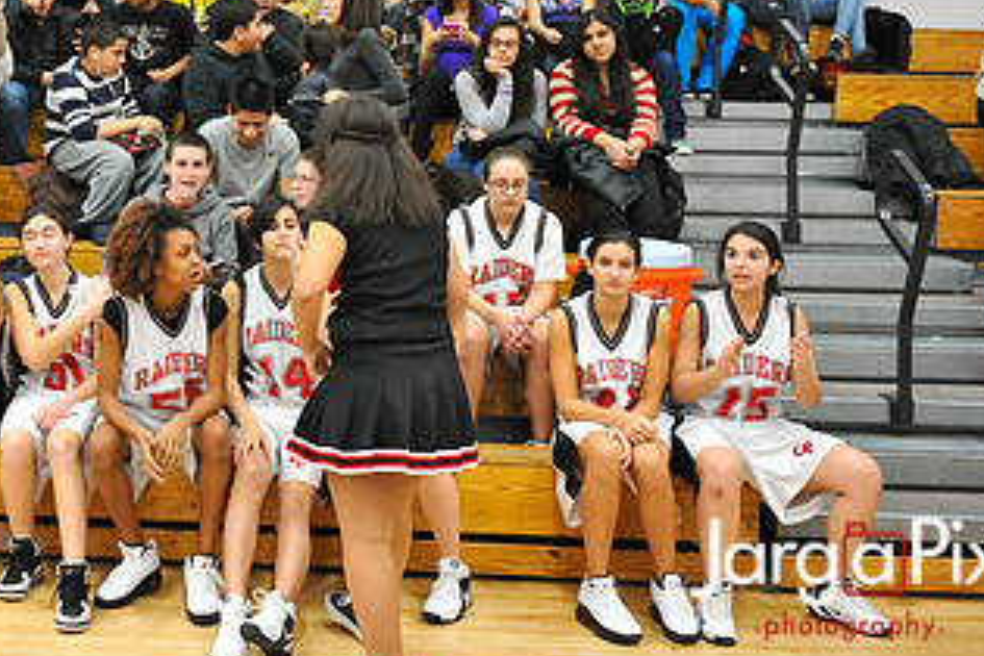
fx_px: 1558
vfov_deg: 23.2
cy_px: 81
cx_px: 209
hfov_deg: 34.1
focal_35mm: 57
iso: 5000
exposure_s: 1/500
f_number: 2.8
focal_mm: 31
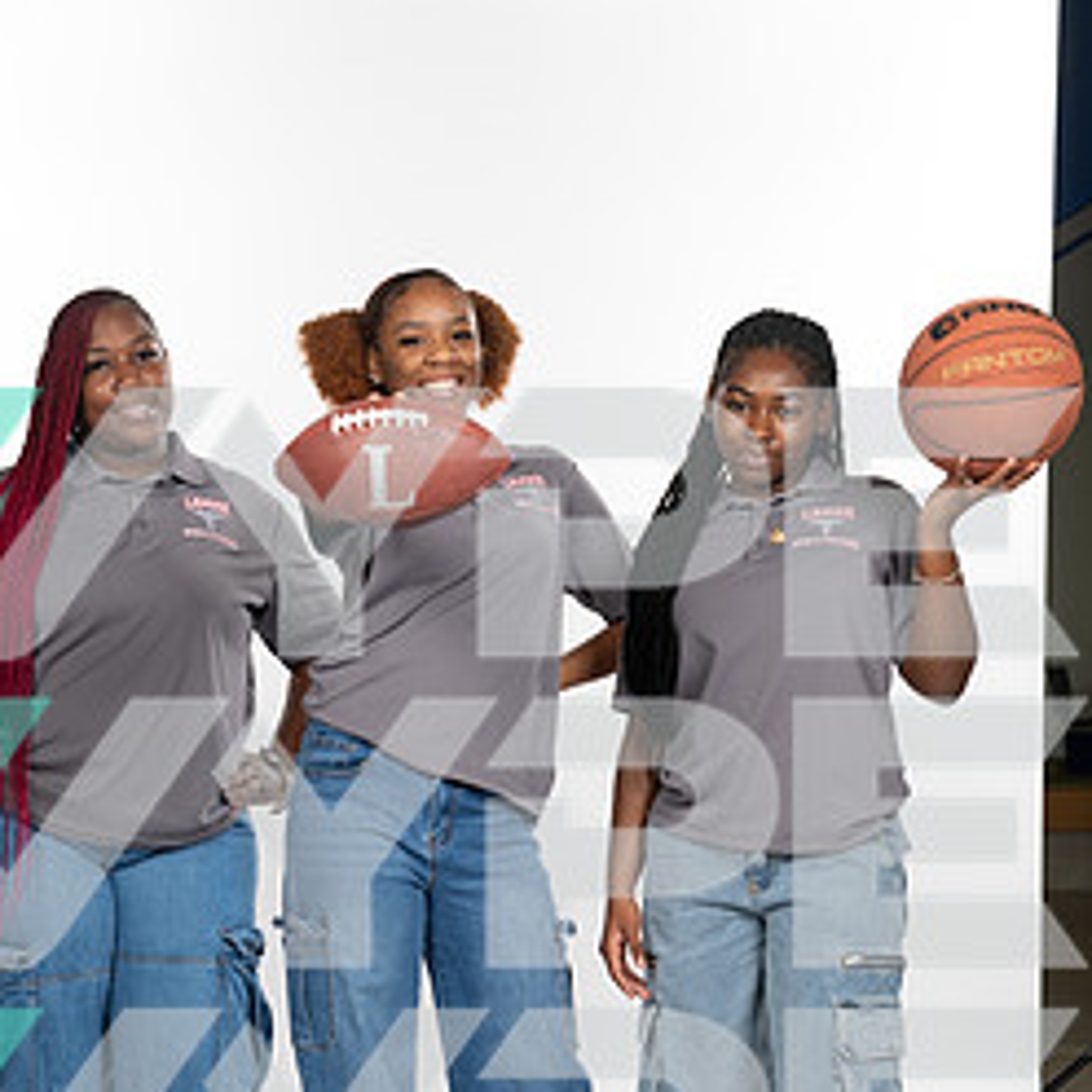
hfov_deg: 23.3
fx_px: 2641
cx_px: 436
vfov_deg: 23.1
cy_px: 837
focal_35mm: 74
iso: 200
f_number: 5.6
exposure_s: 1/250
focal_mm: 48
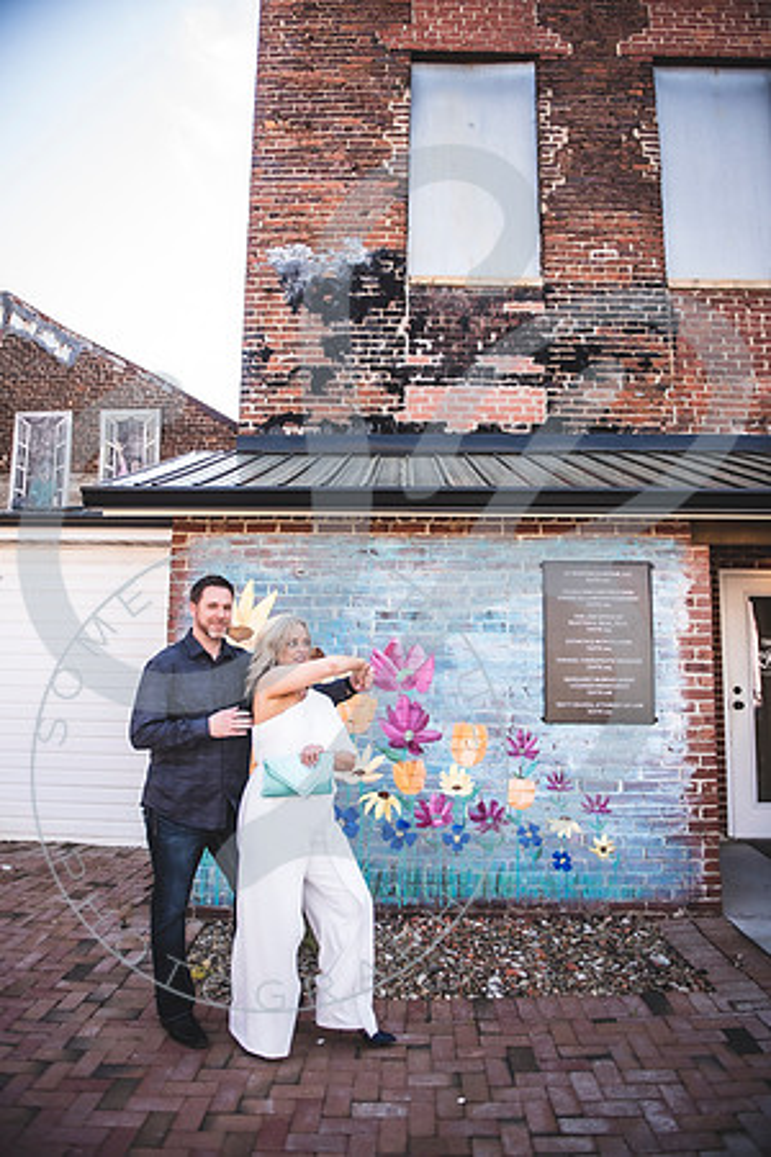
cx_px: 386
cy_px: 578
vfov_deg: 73.7
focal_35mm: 24
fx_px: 771
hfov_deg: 53.1
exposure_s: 1/400
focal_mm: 24
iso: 100
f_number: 2.8
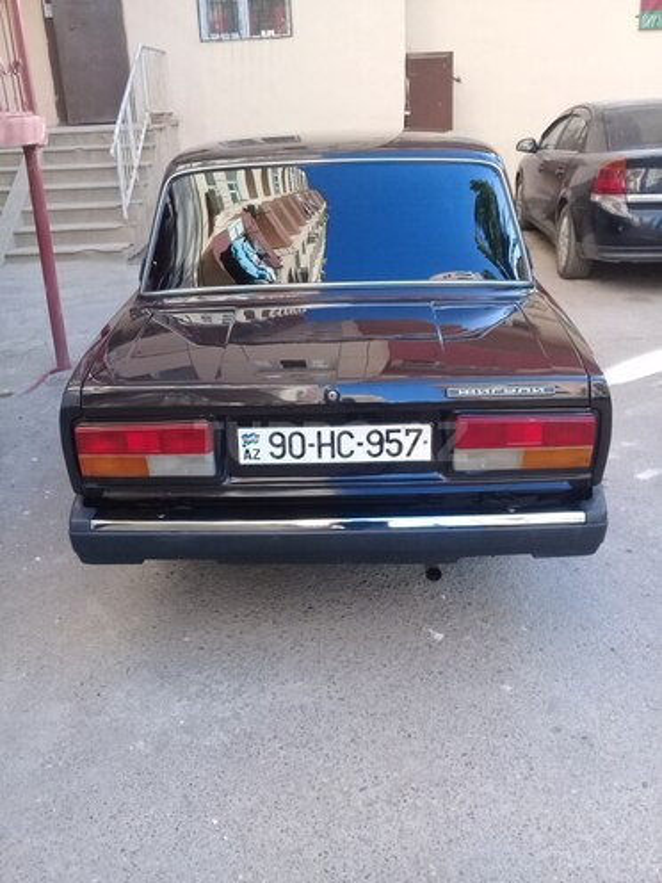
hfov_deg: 45.4
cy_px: 442
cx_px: 331
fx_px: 790
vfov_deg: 58.4
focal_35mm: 31
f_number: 2.2
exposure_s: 1/120
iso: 100
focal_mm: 3.3
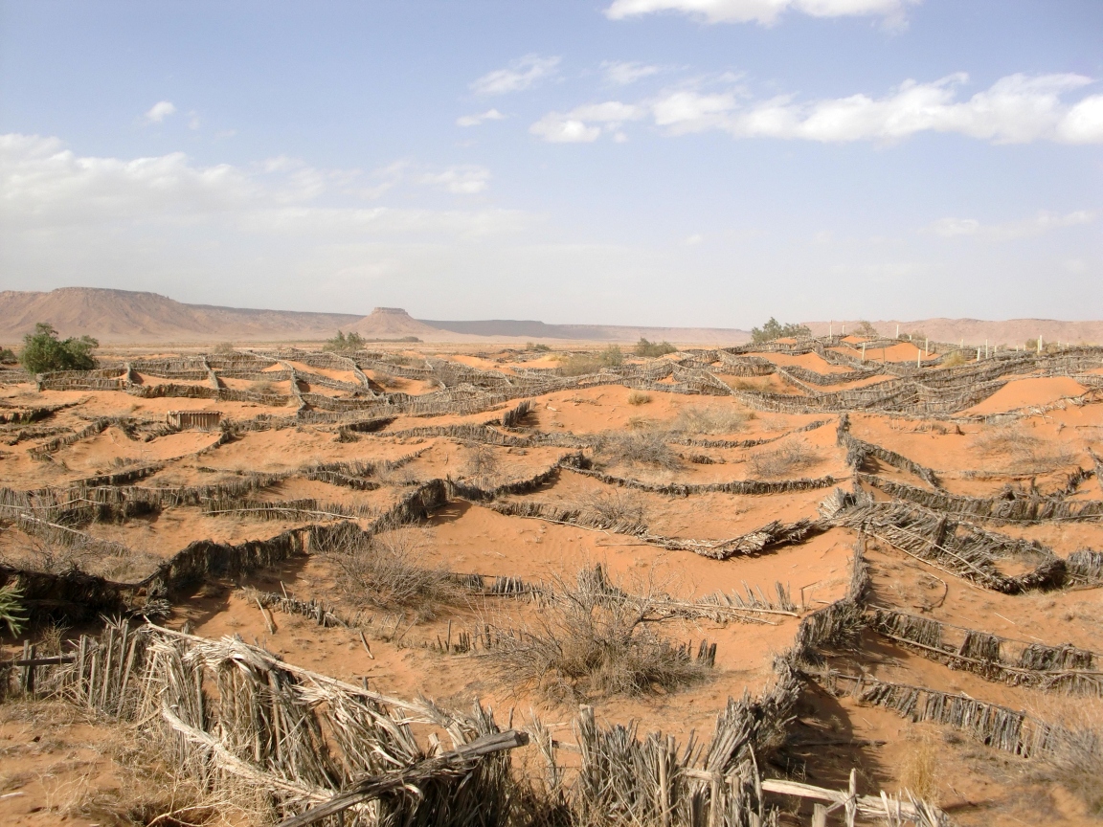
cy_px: 414
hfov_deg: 51.4
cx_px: 552
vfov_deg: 39.7
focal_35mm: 36
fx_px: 1147
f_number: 7.9
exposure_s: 1/320
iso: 64
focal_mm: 6.3
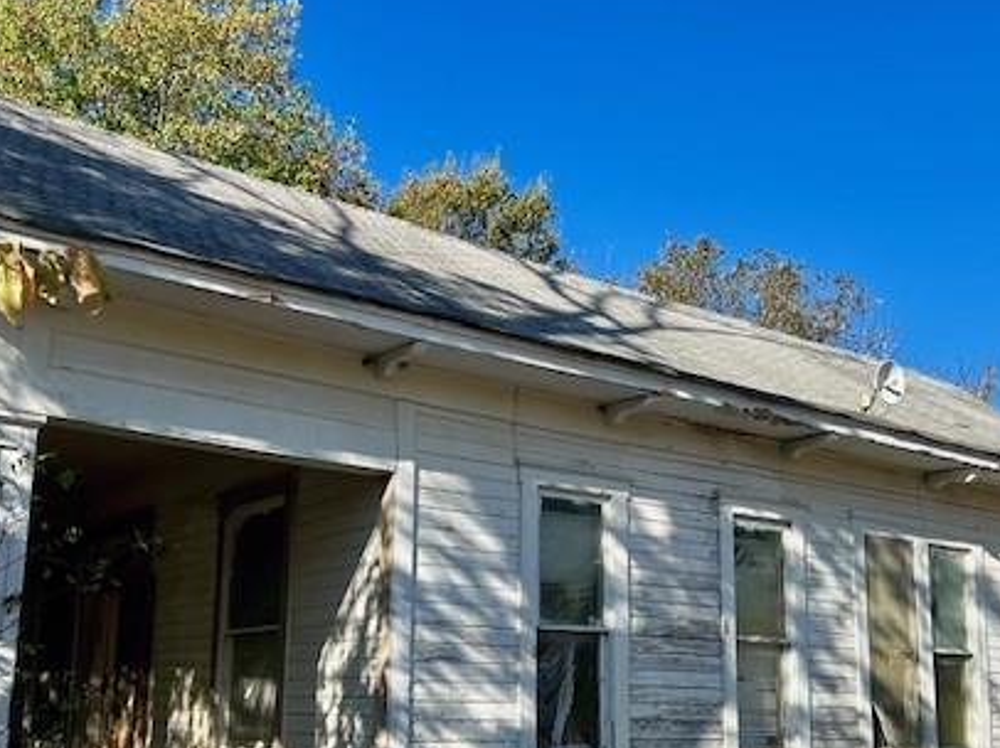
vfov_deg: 34.6
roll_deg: -2.7
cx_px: 539
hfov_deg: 45.8
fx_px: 1184
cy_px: 524
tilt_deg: +5.6
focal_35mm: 41
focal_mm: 5.7
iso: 50
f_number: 1.5
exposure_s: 1/2994
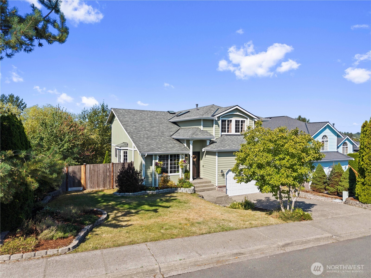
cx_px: 186
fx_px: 257
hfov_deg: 71.6
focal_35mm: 24
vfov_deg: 56.8
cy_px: 139
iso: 110
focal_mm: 8.67
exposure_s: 1/2500
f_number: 1.8
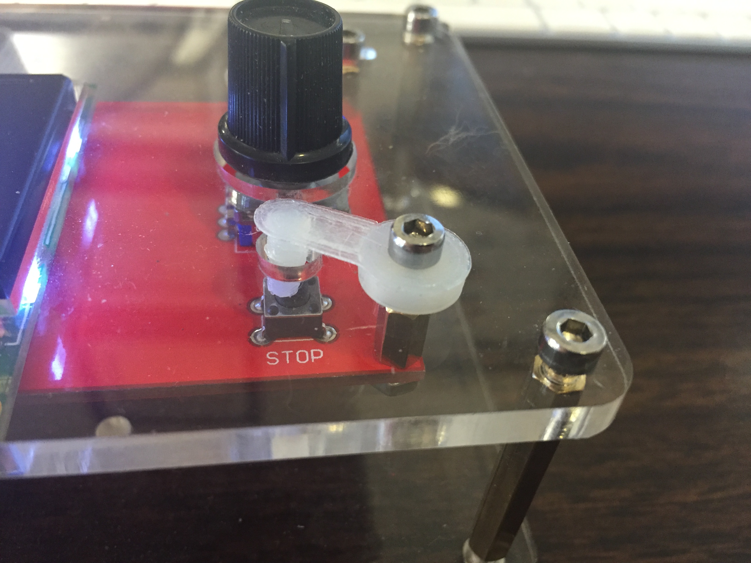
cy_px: 282
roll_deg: -7.1
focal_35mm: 29
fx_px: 629
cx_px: 376
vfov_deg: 48.2
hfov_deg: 61.7
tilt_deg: -40.6
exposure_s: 1/20
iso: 250
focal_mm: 4.15
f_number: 2.2
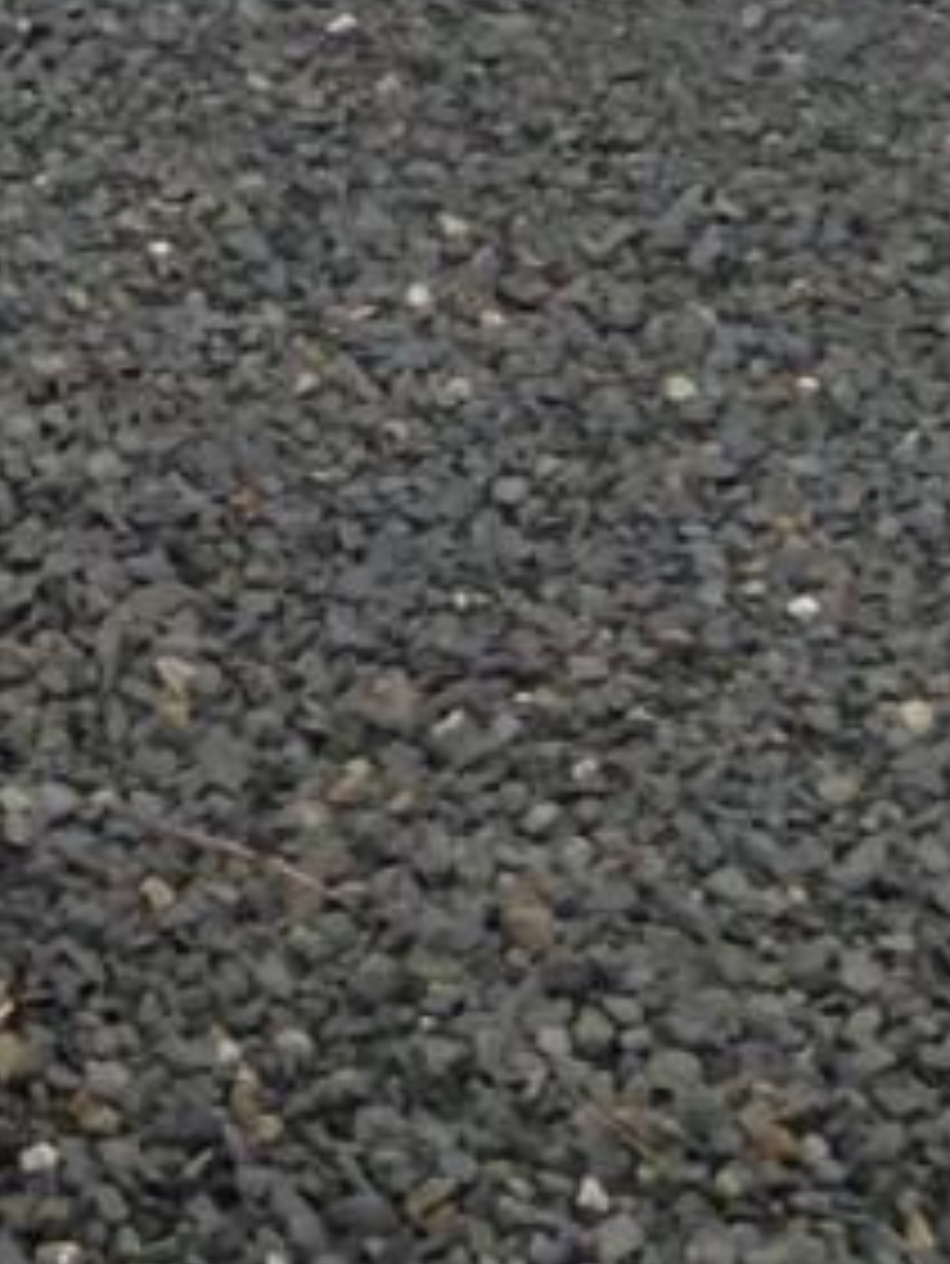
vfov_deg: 7.2
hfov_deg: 6.3
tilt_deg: -11.5
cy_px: -2978
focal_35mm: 235
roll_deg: +1.9
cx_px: -374
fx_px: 8593
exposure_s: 1/288
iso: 50
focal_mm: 4.12
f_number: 2.4
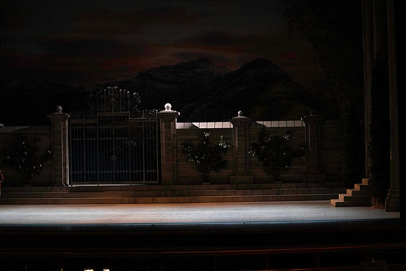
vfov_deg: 19.5
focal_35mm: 70
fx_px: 790
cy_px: 136
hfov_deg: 28.8
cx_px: 203
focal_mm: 70
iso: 16000
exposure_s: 1/320
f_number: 5
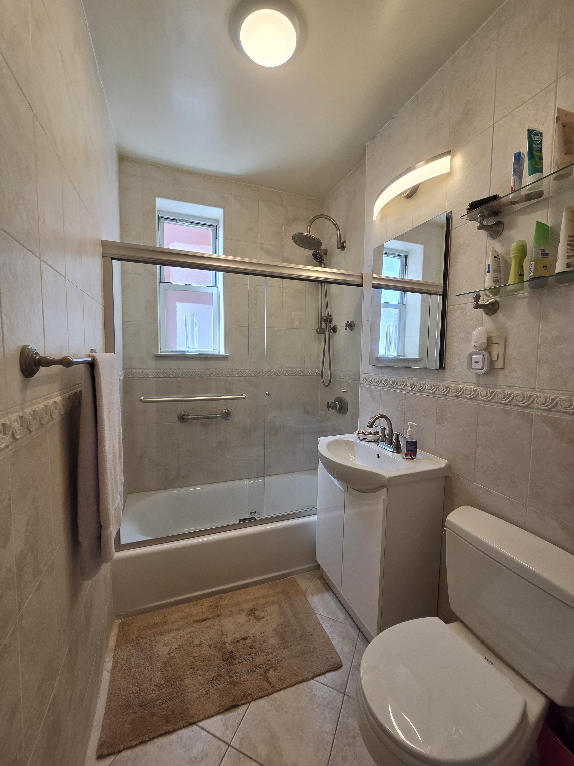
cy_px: 383
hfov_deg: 89.9
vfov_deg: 106.2
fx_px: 287
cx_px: 287
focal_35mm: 13
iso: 64
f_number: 2.2
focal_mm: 2.2
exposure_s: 1/120
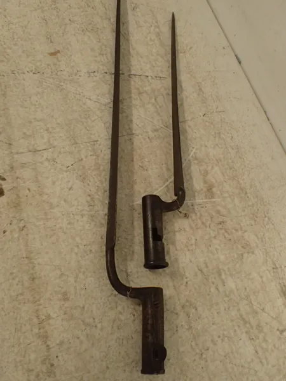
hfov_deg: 46.8
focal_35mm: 30
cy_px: 190
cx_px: 143
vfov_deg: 60.0
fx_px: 330
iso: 800
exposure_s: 1/100
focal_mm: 5.5
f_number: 2.3
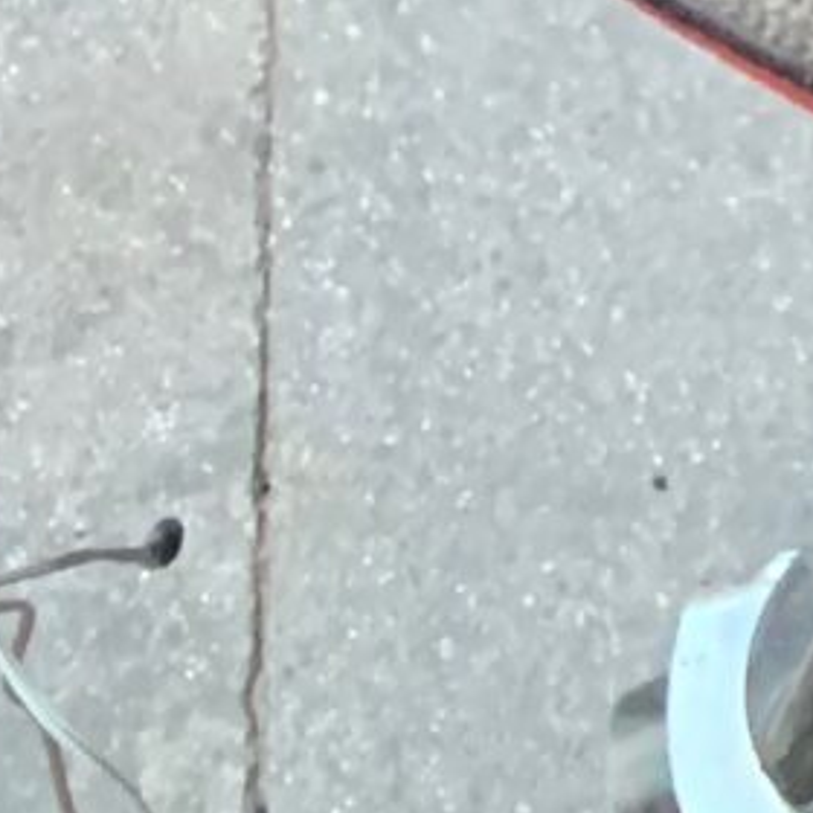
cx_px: 2372
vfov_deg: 6.5
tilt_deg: -58.9
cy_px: -2567
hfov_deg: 7.4
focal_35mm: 210
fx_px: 5580
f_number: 1.8
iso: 400
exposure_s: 1/41
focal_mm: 4.25
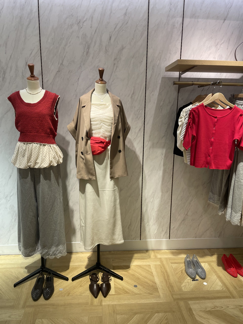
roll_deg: -1.2
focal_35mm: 26
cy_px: 162
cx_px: 122
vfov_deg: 67.3
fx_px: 243
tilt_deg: -12.3
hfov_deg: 53.1
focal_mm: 4.2
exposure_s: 1/120
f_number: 1.6
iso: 40
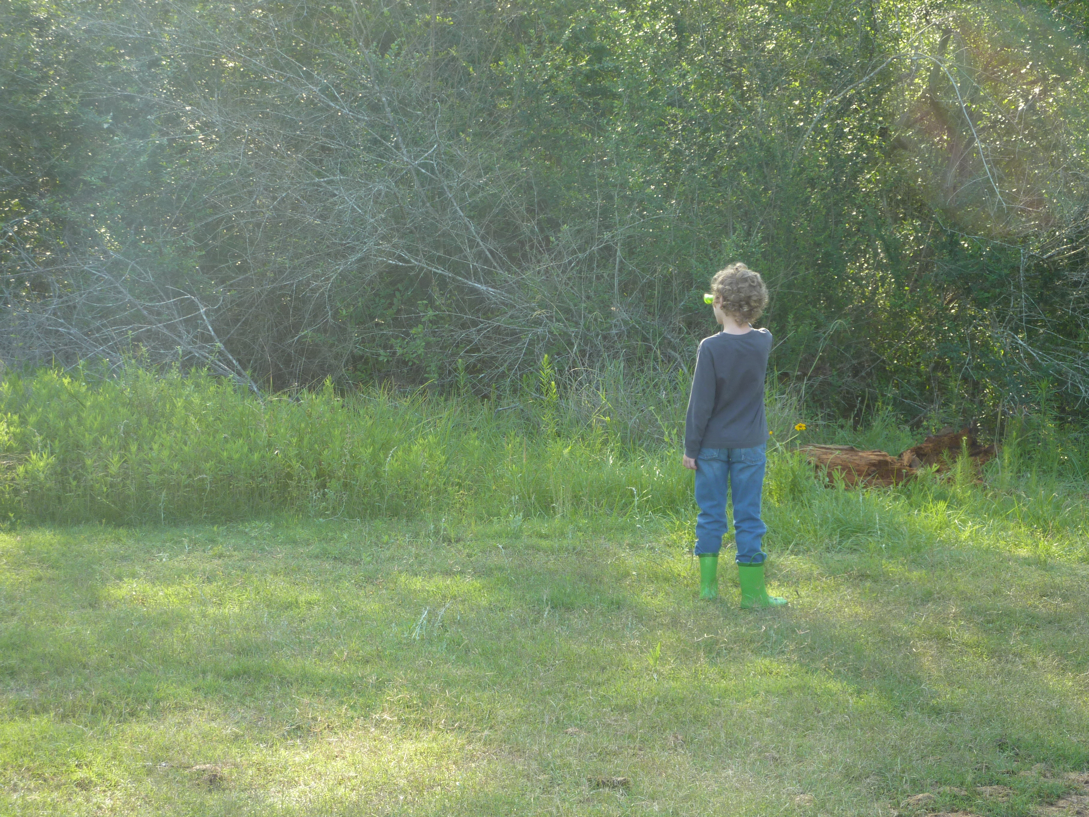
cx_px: 544
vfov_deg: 20.4
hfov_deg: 27.0
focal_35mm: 72
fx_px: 2265
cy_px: 408
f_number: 4.1
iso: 80
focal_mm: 11.9
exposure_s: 1/60
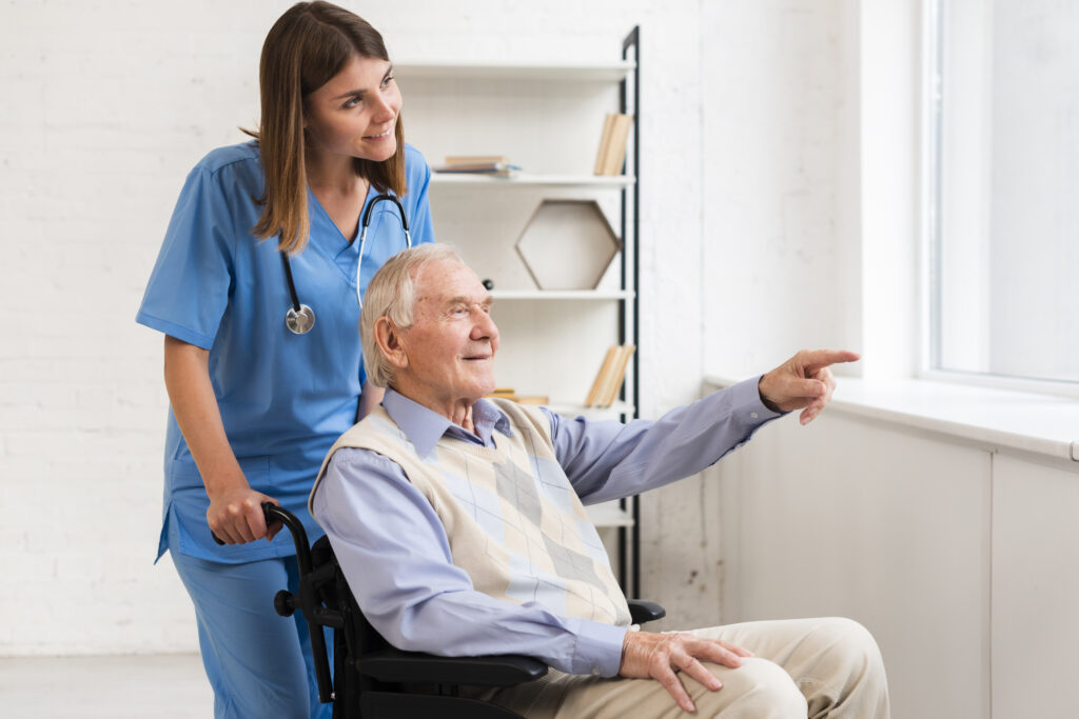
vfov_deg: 27.0
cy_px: 360
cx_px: 540
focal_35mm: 50
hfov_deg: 39.6
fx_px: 1499
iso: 250
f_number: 3.5
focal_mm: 50
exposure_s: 1/160
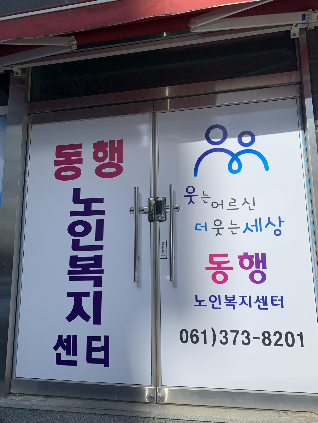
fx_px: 318
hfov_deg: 53.1
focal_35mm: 26
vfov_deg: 67.3
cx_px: 159
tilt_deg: +10.2
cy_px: 212
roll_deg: -0.3
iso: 25
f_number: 1.8
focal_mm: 4.25
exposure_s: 1/3521
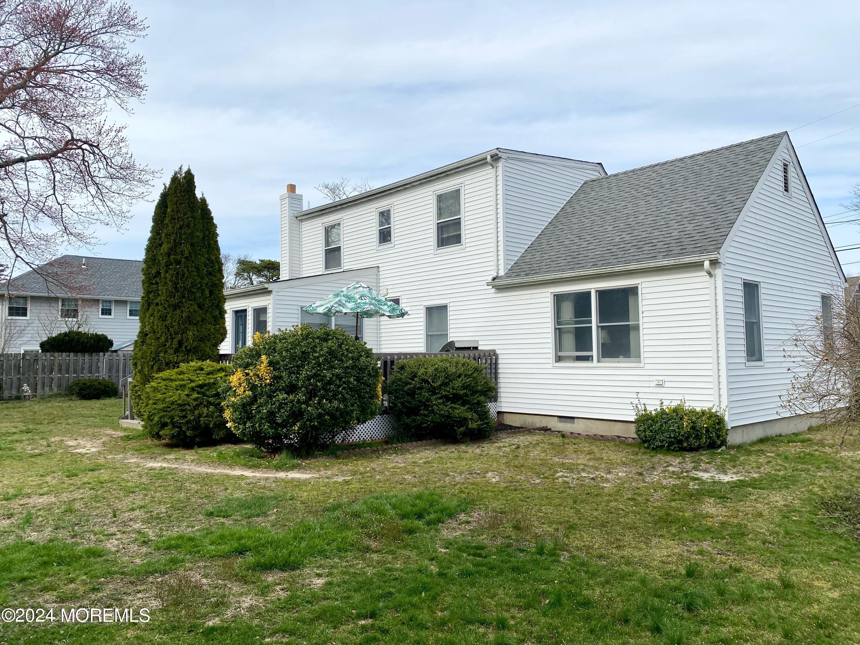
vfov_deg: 53.1
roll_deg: +0.7
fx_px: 646
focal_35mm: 26
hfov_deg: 67.3
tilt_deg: +4.0
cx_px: 430
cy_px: 322
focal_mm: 4.25
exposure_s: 1/2890
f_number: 1.8
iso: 32
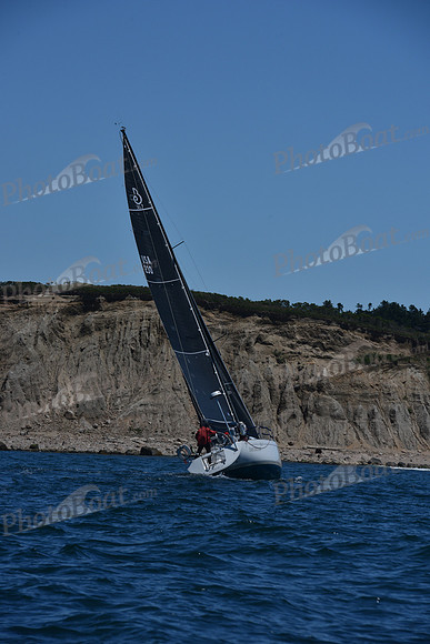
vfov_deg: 11.4
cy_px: 322
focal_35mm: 180
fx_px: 3223
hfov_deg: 7.6
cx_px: 215
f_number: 11
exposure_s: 1/800
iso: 250
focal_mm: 180
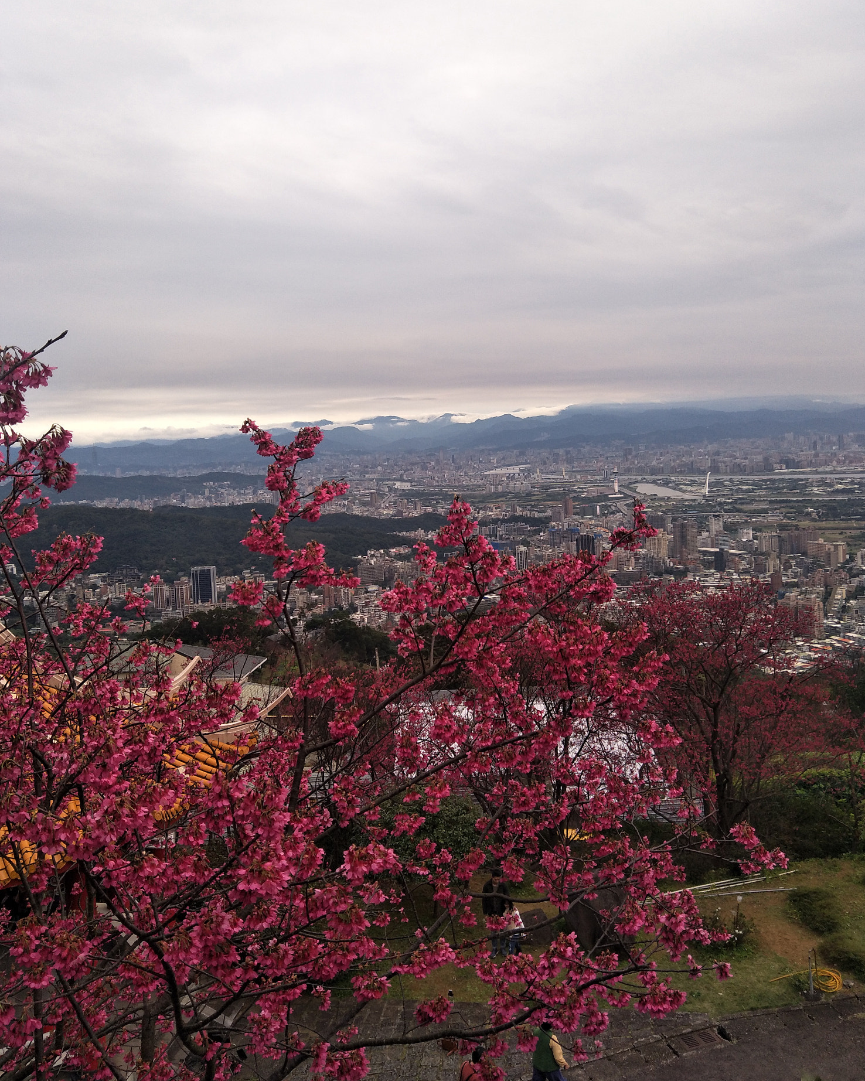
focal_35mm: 26
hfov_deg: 54.9
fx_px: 832
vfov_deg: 65.9
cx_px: 431
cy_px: 499
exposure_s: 1/496
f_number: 1.7
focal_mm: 4.1
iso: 33
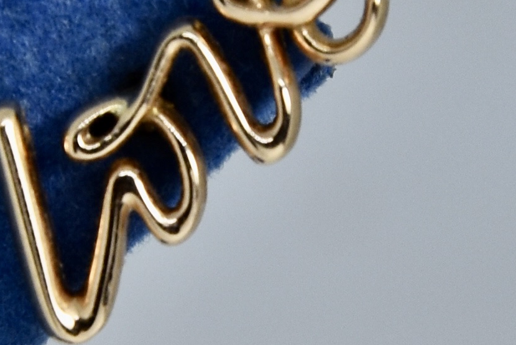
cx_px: 233
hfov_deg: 5.7
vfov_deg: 3.8
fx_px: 5221
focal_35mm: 364
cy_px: 97
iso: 200
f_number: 8
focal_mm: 105
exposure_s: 1/250
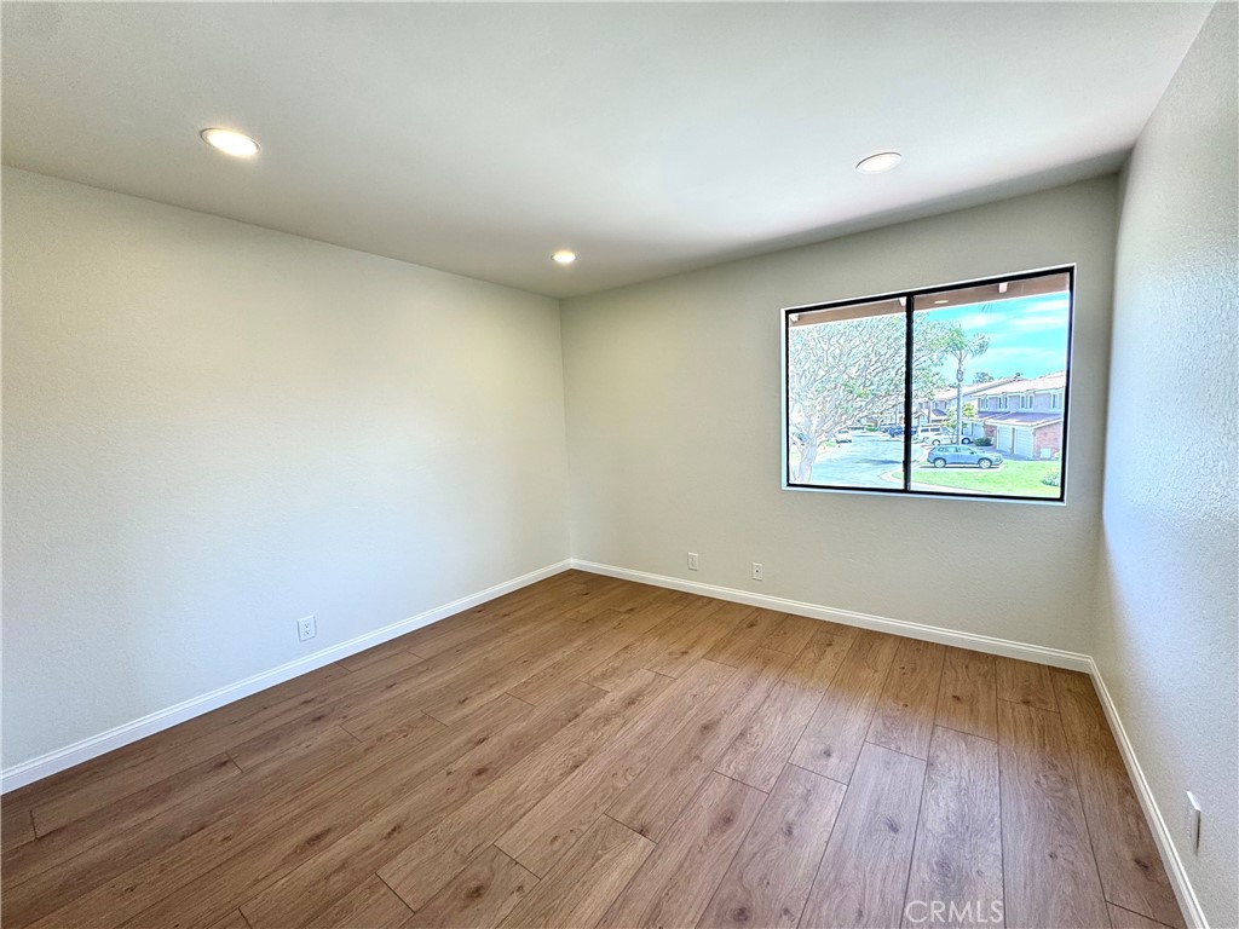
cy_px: 464
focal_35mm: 14
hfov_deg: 102.1
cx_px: 620
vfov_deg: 85.7
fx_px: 501
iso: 50
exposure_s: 1/120
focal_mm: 2.22
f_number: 2.2
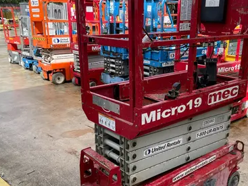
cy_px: 115
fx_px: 279
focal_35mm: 39
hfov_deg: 47.6
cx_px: 149
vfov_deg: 36.6
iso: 32
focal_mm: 4.2
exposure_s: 1/1689
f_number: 1.6
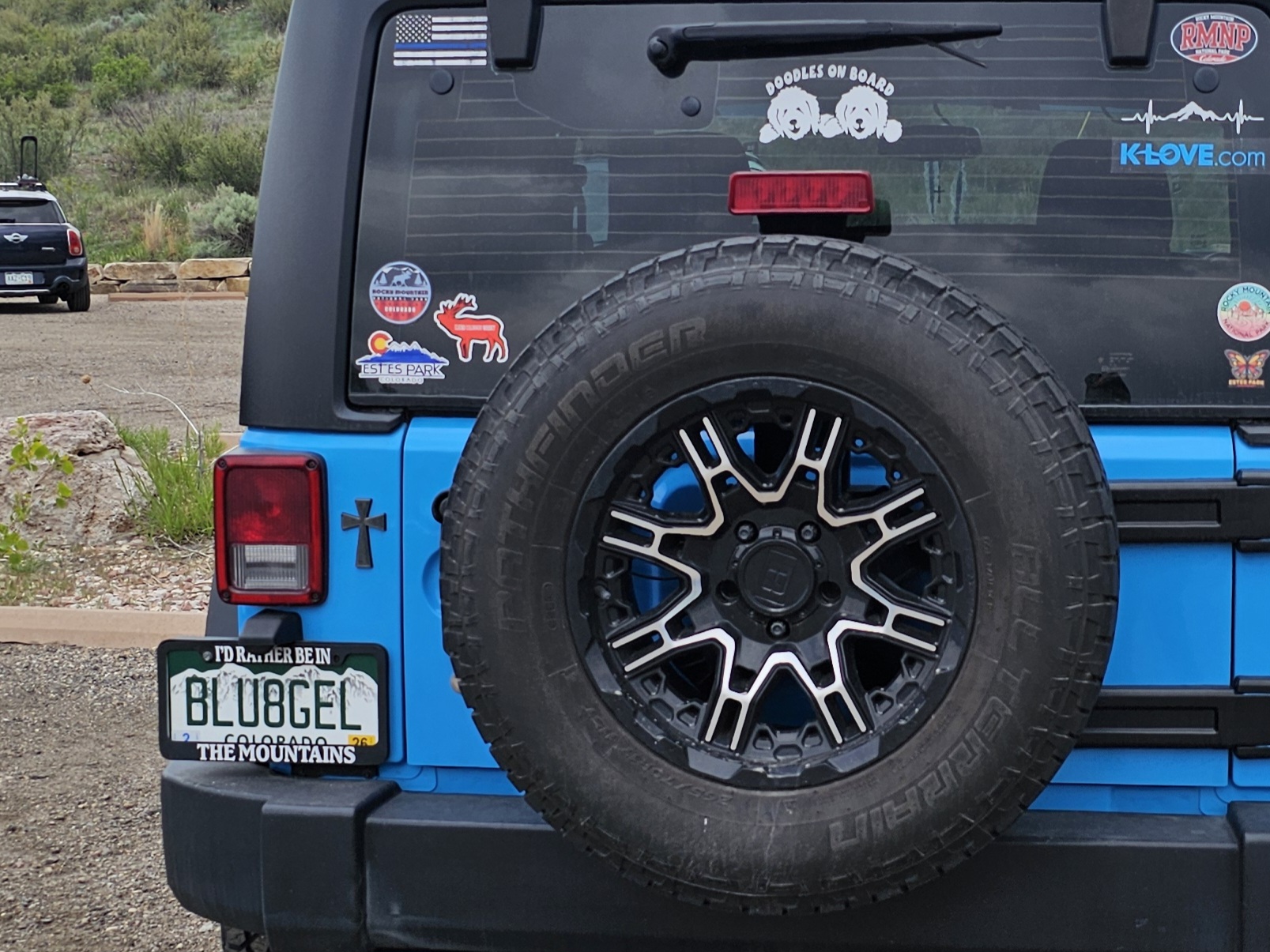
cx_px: 635
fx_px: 844
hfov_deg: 73.9
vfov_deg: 58.9
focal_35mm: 23
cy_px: 476
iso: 12
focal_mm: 6.3
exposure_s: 1/1000
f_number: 1.7
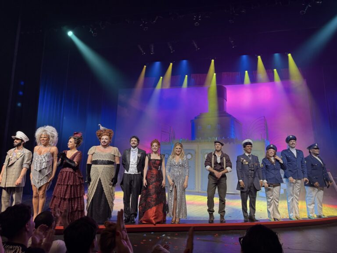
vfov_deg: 56.8
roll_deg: -2.6
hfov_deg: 71.6
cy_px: 126
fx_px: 234
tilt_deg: +9.4
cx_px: 168
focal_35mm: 24
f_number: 1.78
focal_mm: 6.76
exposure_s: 1/94
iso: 200
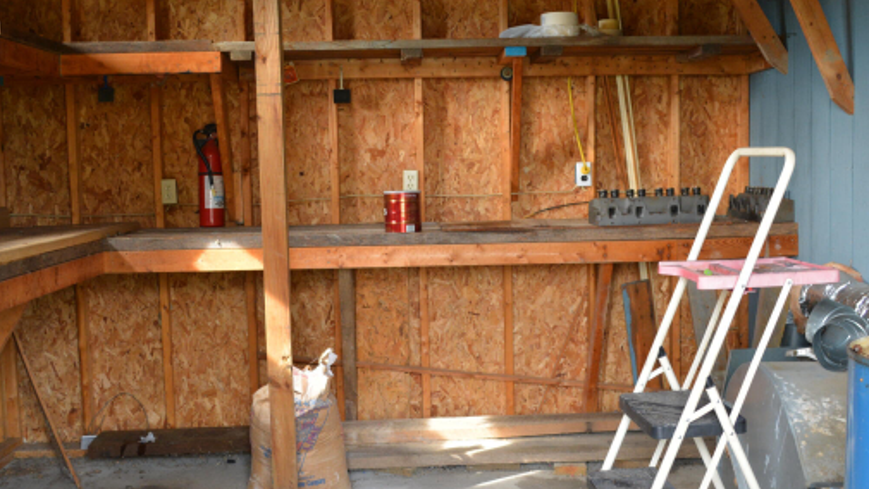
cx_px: 482
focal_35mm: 42
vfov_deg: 28.3
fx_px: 968
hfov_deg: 48.3
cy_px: 236
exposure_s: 1/60
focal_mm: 18
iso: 500
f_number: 4
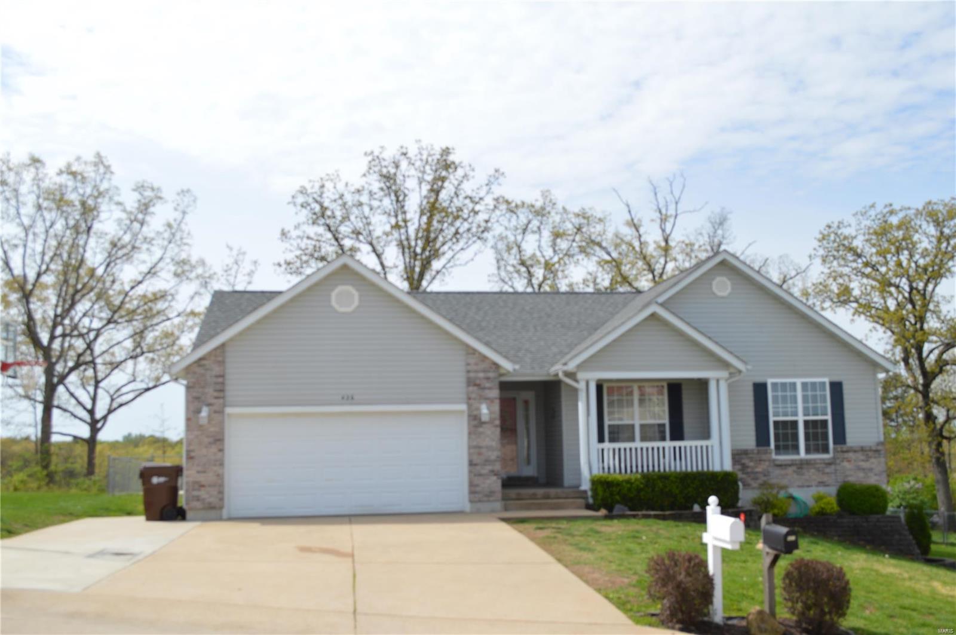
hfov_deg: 53.2
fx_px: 955
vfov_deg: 36.8
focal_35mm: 36
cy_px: 318
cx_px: 478
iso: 100
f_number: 8
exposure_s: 1/250
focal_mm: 24
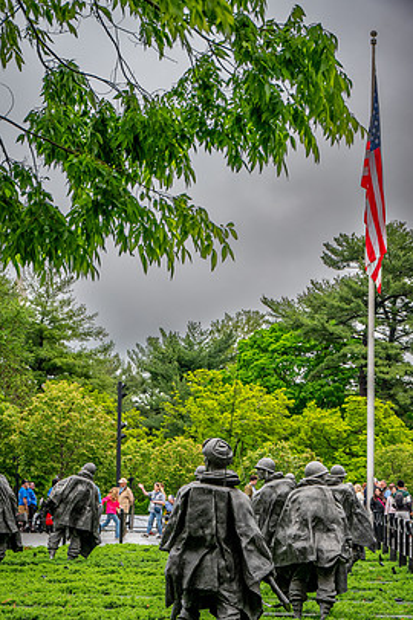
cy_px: 331
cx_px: 216
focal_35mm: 92
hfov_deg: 14.8
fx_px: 1586
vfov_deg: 22.2
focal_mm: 83
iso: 500
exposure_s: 1/640
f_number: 8
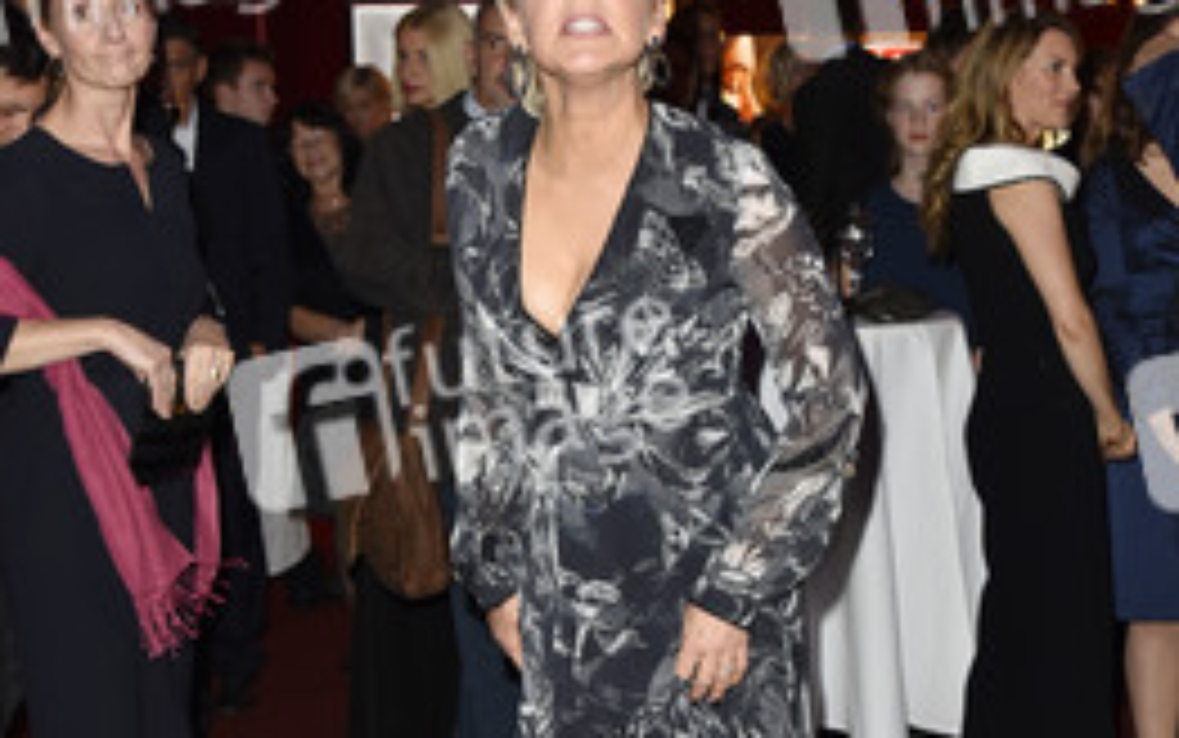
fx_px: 1897
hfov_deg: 34.5
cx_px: 590
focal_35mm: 59
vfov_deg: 21.6
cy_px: 630
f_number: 5.6
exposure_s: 1/60
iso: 640
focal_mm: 38
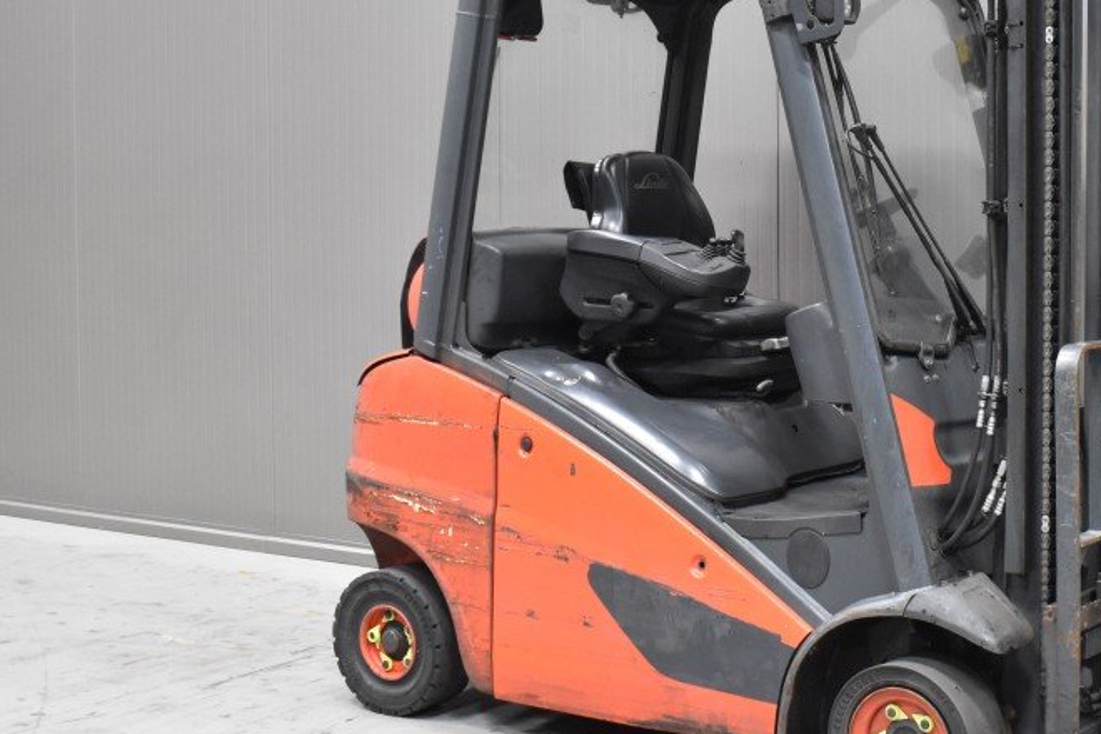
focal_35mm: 60
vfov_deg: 22.6
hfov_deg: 32.6
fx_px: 1835
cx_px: 857
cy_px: 264
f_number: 5
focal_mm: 22
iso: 1600
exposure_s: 1/25
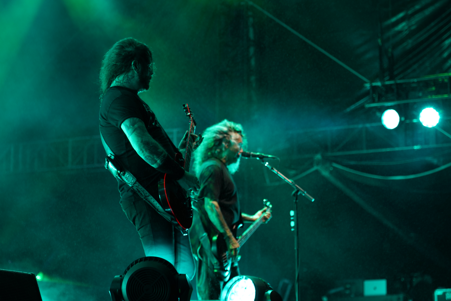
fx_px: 1315
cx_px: 226
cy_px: 150
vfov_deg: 13.0
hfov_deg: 19.5
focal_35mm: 105
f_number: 4
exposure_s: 1/125
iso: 1000
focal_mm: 105
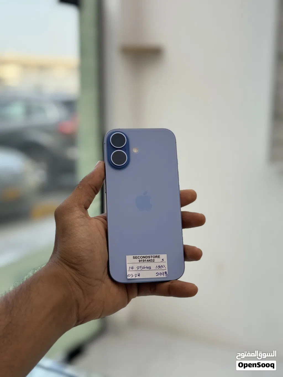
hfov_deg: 30.3
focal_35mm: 48
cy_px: 188
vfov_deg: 39.7
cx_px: 142
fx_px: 523
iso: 64
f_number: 1.78
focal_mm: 6.76
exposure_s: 1/774
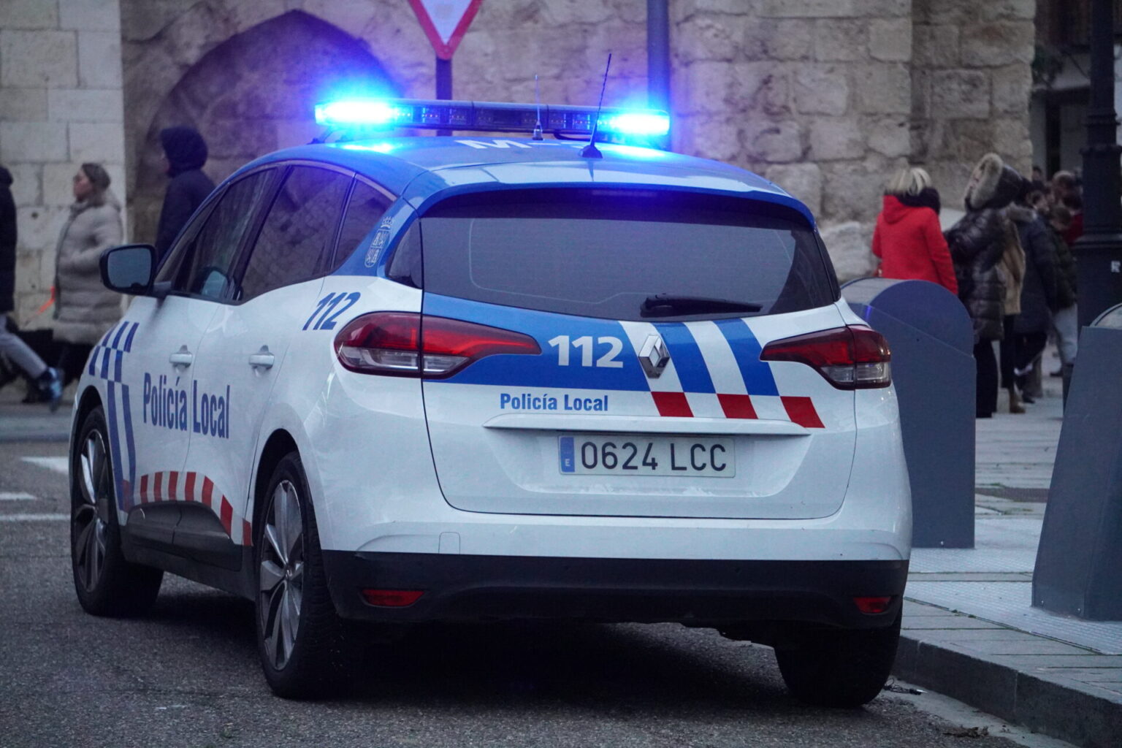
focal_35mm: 170
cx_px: 561
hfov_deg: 12.1
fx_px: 5282
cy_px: 374
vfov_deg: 8.1
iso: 6400
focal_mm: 113
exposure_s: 1/100
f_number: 5.6
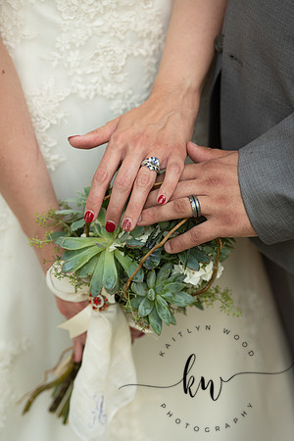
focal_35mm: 105
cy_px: 220
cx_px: 147
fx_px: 1286
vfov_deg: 19.5
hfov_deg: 13.0
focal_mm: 105
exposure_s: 1/200
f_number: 3.5
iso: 400
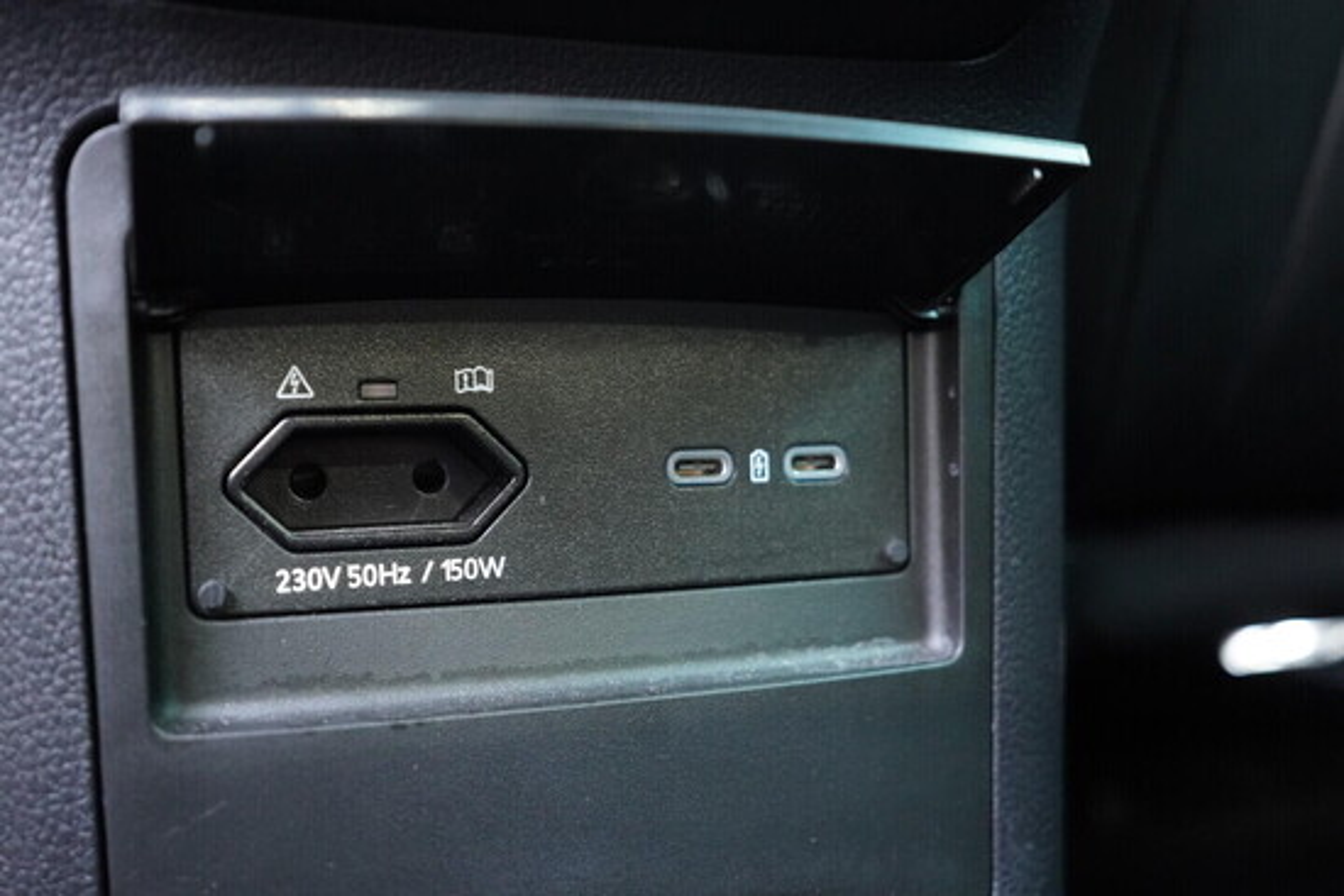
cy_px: 448
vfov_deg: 36.9
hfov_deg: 53.1
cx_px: 672
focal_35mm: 36
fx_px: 1344
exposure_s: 1/40
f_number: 2.8
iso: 3200
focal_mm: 24
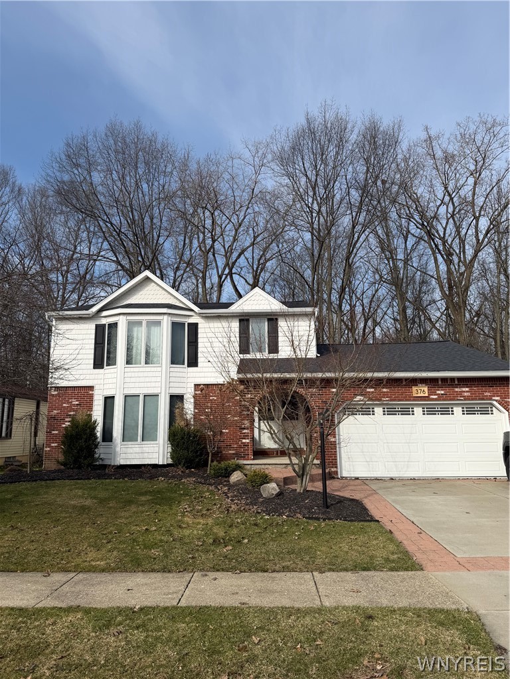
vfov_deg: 71.6
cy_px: 340
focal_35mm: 24
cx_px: 255
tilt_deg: +11.5
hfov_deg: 56.8
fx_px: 471
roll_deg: +0.6
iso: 80
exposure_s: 1/5714
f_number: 1.78
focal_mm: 6.76
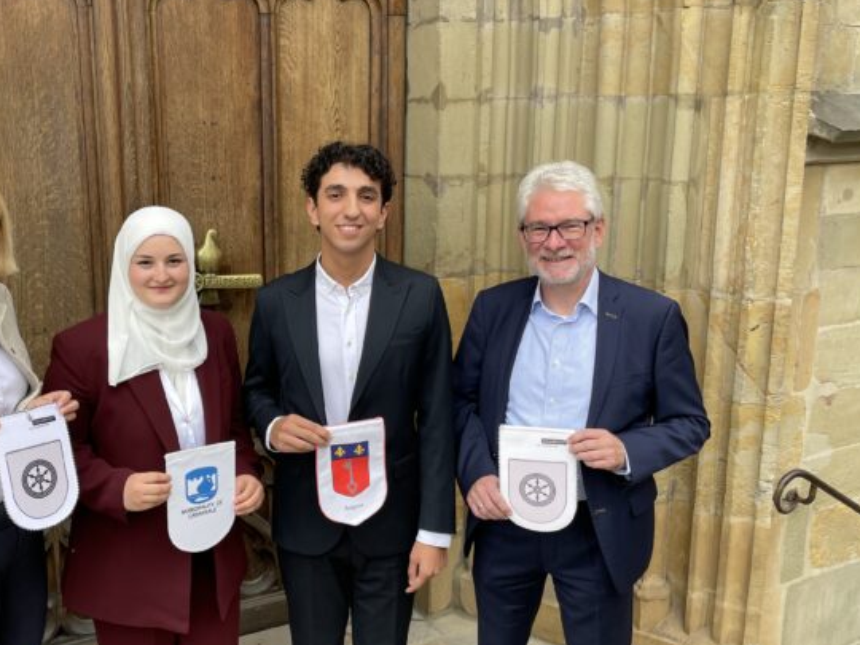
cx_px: 271
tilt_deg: -12.2
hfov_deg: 49.1
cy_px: 312
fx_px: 919
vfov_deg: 38.7
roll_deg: +1.1
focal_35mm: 37
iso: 32
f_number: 1.6
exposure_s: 1/388
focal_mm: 4.2
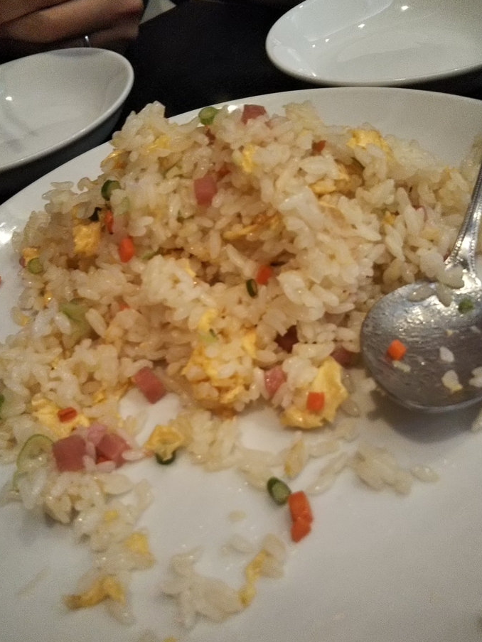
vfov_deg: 54.0
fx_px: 631
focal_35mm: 34
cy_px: 322
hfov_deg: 41.8
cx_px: 230
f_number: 2.2
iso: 250
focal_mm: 4
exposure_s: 1/30
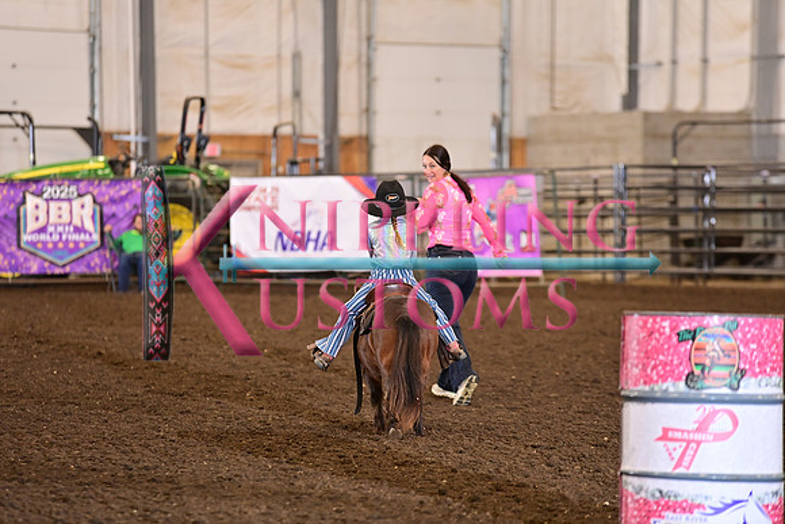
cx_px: 392
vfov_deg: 6.9
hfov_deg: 10.3
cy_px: 262
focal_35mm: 200
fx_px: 4362
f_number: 3.5
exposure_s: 1/250
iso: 1600
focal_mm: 200
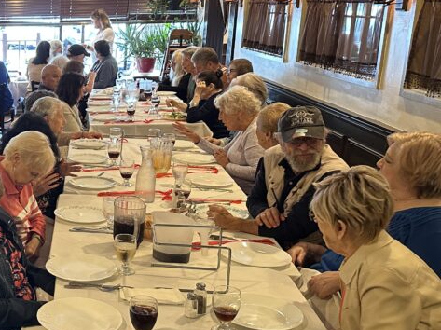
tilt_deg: -15.0
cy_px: 186
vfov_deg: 28.0
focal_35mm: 52
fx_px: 662
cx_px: -21
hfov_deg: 33.1
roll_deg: +0.5
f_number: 1.78
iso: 320
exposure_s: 1/60
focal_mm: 6.86
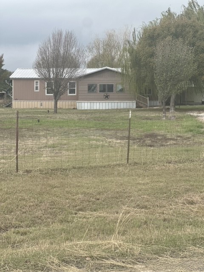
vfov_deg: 25.3
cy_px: 136
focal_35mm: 77
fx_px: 605
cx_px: 102
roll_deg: -0.4
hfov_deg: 19.1
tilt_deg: -3.2
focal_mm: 9
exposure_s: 1/238
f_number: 2.8
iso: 25
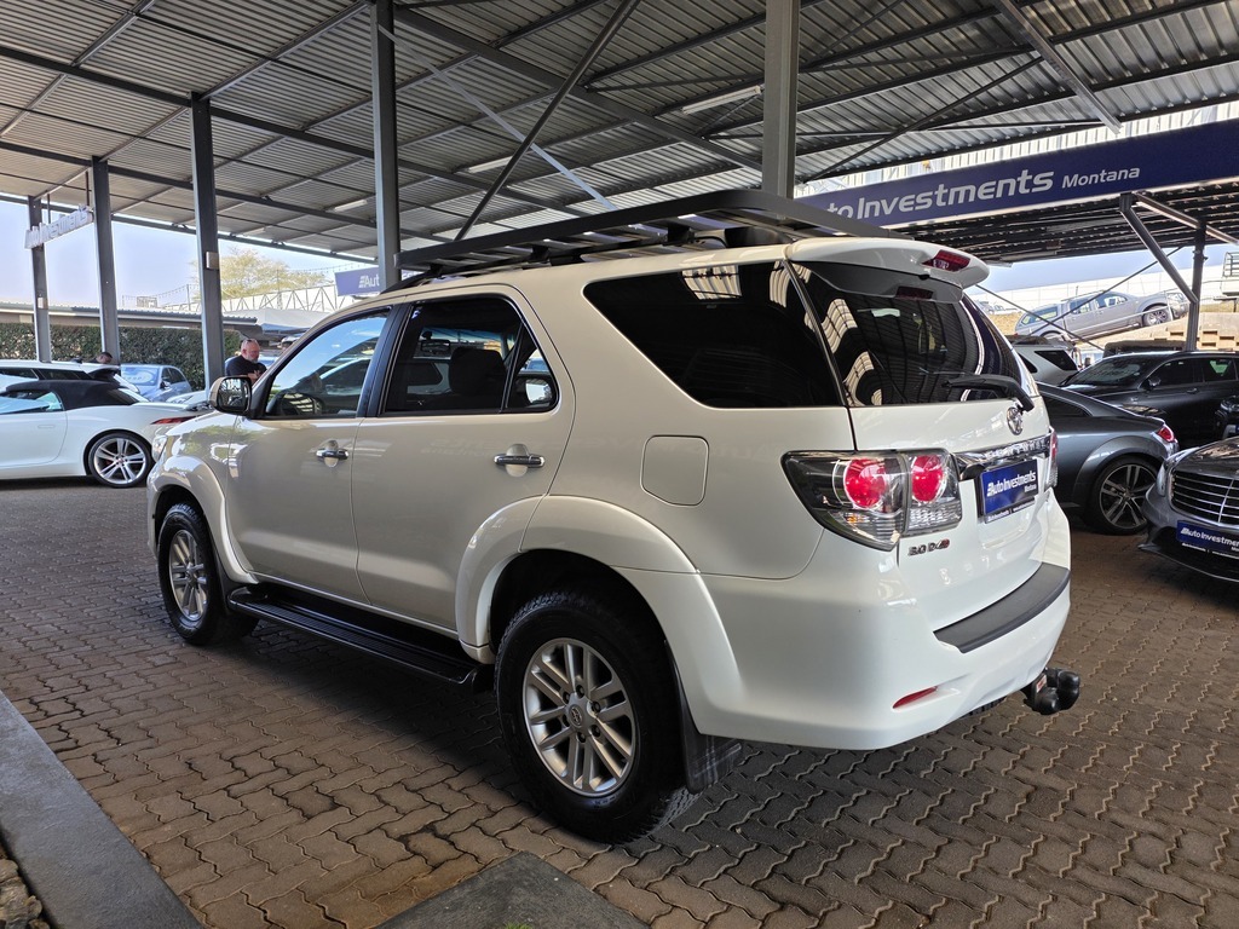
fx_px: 823
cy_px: 464
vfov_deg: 58.9
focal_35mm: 23
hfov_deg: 73.9
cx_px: 620
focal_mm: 6.25
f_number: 1.7
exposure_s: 1/359
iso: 50
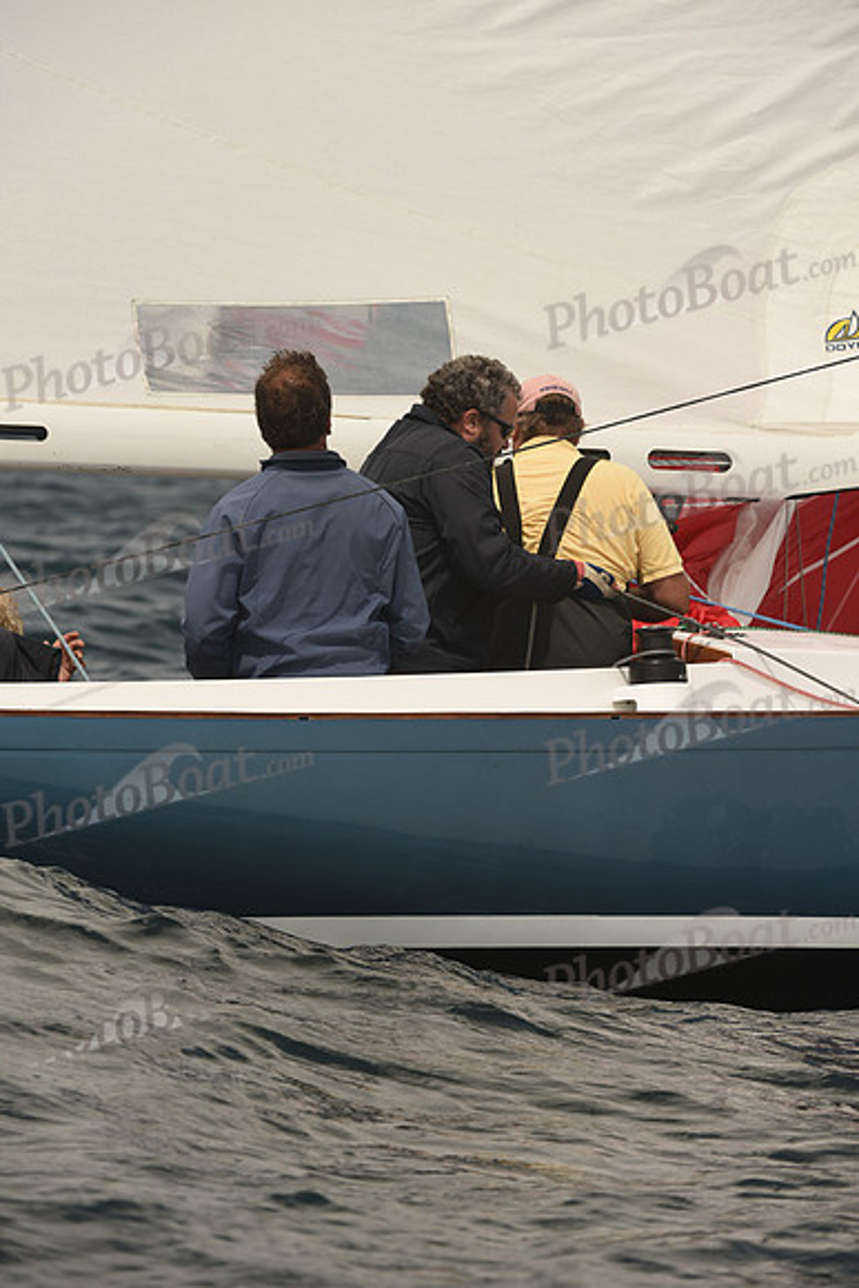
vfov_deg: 6.9
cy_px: 644
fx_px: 10730
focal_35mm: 300
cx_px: 430
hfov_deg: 4.6
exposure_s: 1/1000
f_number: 7.1
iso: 250
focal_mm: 300
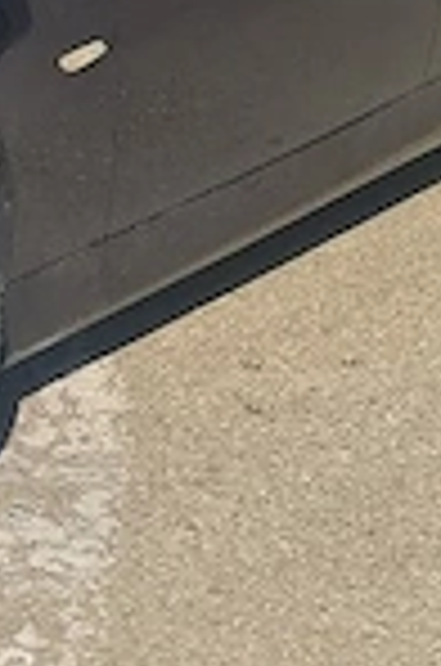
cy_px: 4
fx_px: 2603
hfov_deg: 9.2
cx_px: -356
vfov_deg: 14.4
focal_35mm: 141
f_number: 1.8
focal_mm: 7
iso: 50
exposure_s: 1/1250
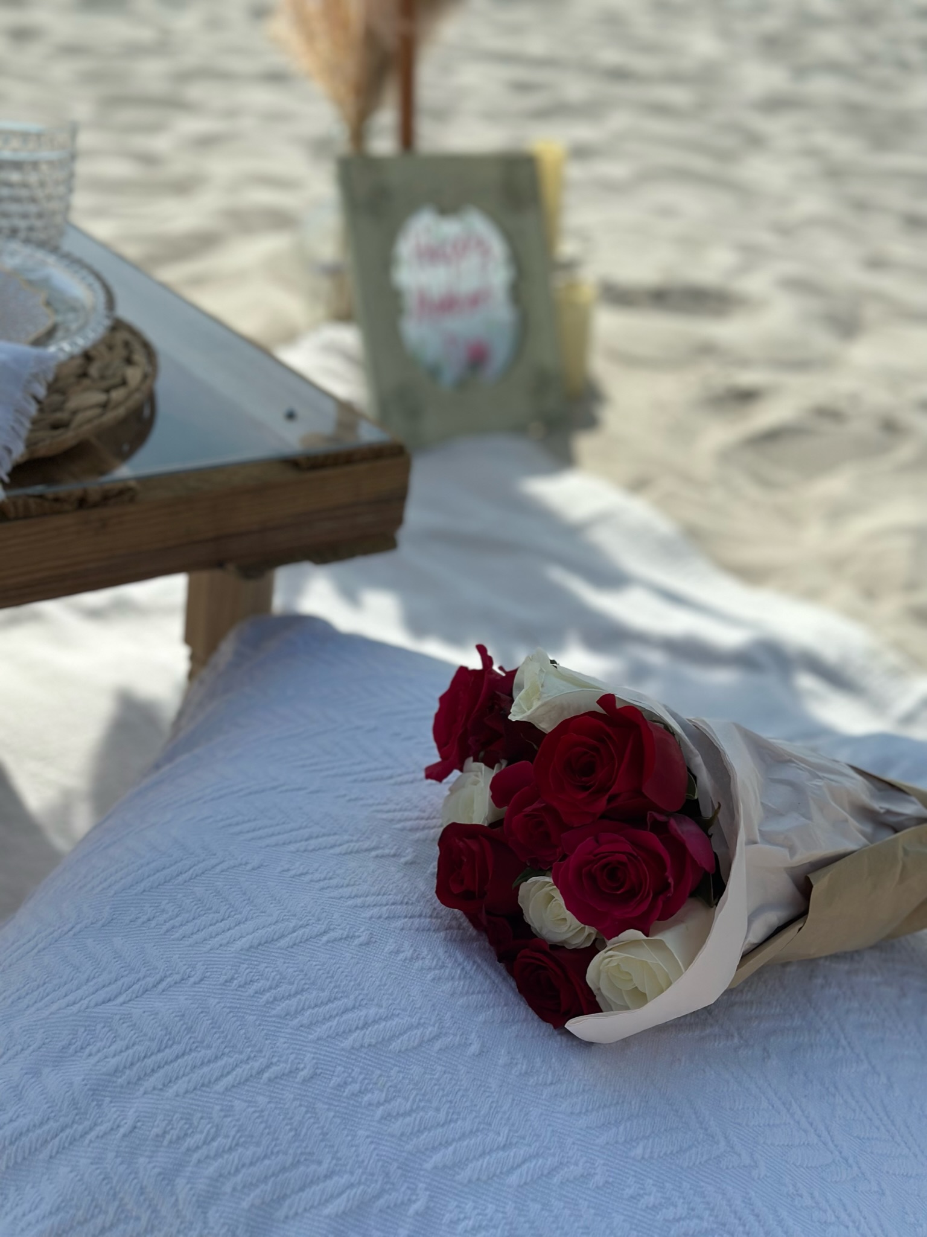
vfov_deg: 39.7
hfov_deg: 30.3
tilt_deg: -30.3
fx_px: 1714
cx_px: 464
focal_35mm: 48
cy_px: 618
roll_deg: -6.5
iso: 100
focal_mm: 6.86
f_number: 1.78
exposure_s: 1/15873
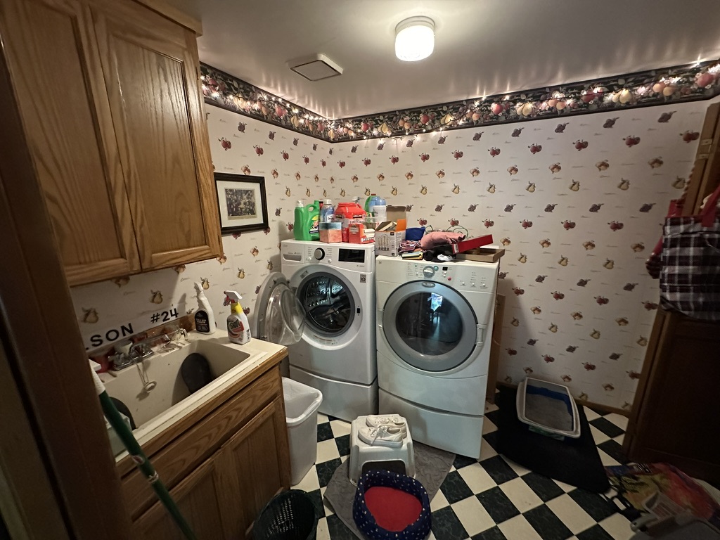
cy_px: 270
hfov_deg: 102.1
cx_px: 360
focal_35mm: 14
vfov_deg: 85.7
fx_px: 291
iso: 1000
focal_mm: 2.22
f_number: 2.2
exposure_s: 1/60
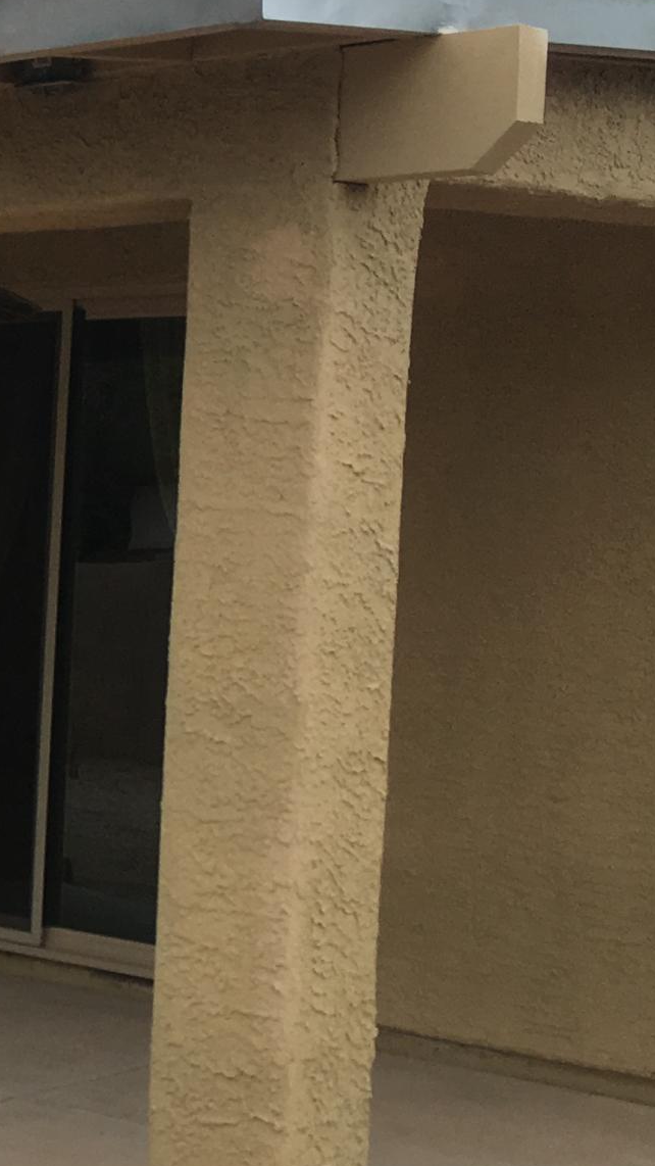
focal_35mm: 83
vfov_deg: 25.6
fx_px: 2564
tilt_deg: -2.7
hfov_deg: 12.7
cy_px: 646
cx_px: -651
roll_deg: +0.4
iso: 25
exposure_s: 1/610
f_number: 2.2
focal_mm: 4.15
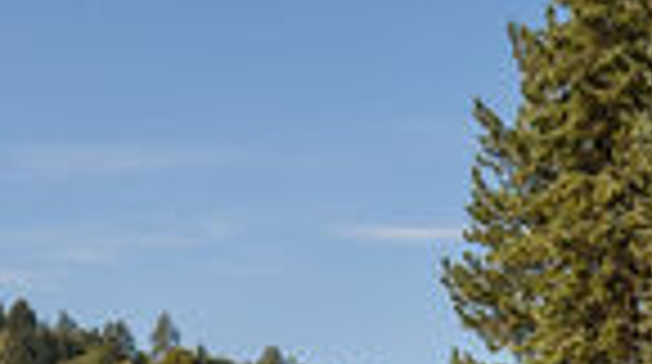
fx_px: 1968
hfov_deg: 18.8
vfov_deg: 10.1
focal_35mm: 114
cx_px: 252
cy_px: 589
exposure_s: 1/1600
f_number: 2.8
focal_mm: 35
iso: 100
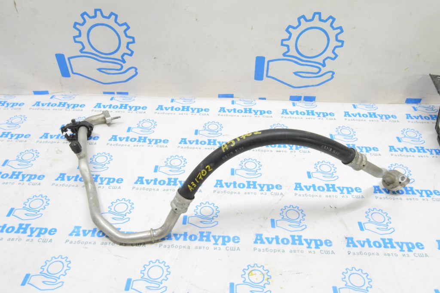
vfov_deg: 43.5
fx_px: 366
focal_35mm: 30
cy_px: 146
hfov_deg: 62.0
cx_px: 220
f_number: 20
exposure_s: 1/15
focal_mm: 20
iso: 6400
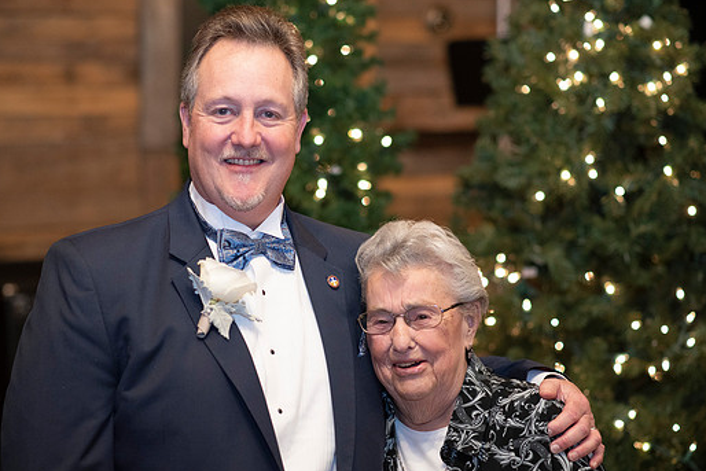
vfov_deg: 14.3
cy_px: 260
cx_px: 316
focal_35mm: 96
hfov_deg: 21.2
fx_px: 1883
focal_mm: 85
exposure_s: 1/200
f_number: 2.2
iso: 1000
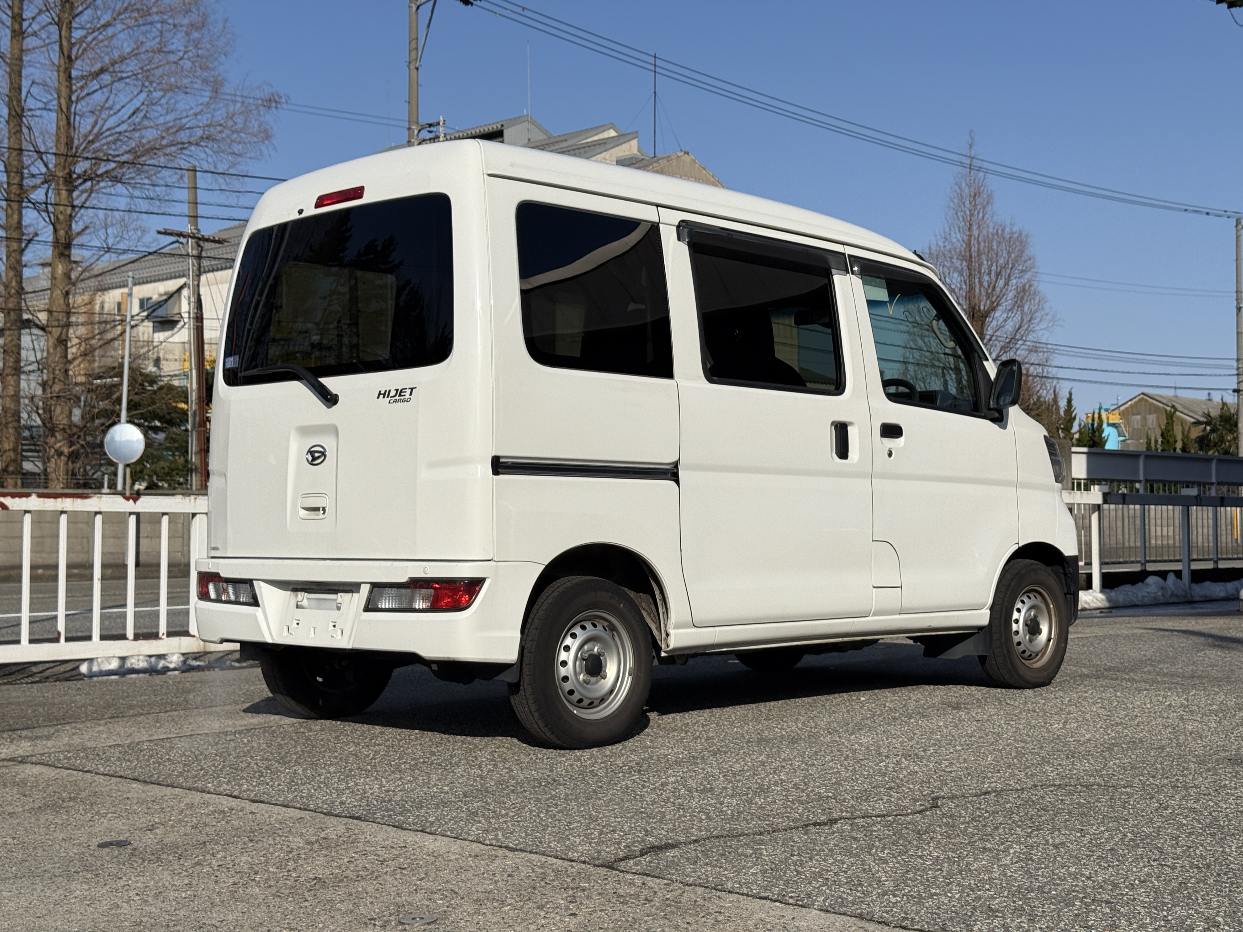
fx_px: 1724
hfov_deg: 39.7
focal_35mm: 48
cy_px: 466
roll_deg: +0.2
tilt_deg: +2.5
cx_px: 622
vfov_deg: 30.3
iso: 64
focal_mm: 6.76
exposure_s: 1/11364
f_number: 1.78
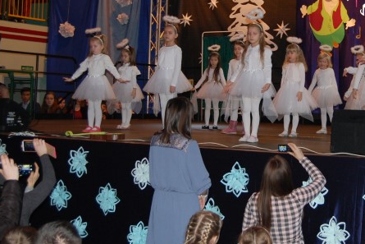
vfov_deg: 19.3
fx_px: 710
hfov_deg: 28.3
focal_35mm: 70
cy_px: 59
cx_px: 283
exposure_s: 1/60
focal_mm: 26
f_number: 4.2
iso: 500
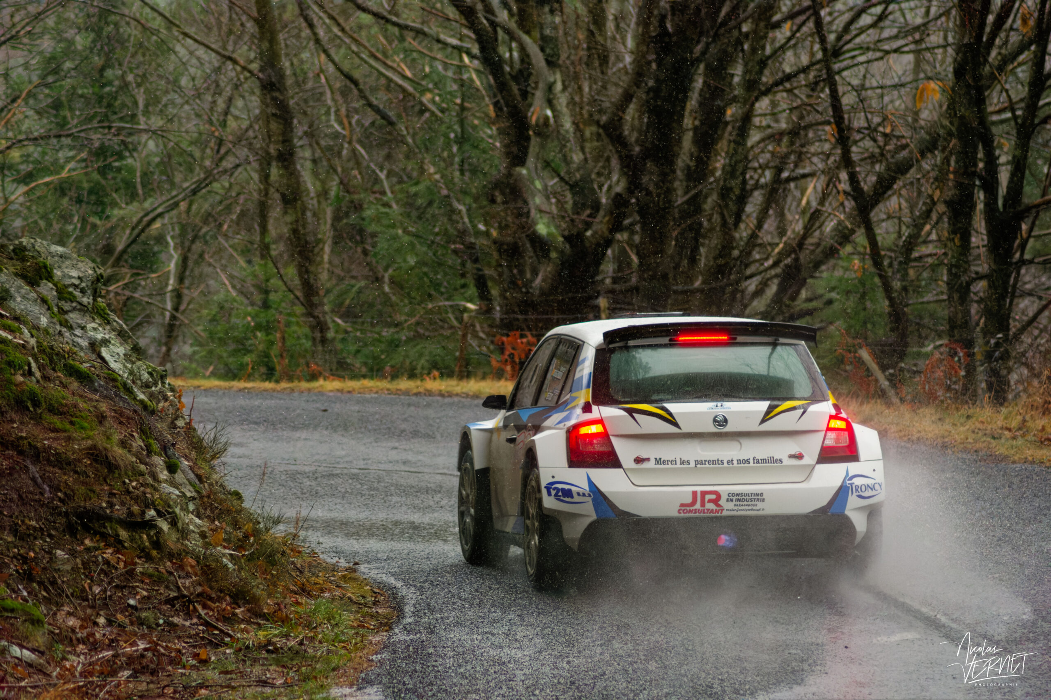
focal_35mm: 202
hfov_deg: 10.2
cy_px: 350
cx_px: 526
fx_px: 5911
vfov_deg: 6.8
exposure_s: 1/4000
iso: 18000
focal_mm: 135
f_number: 4.2
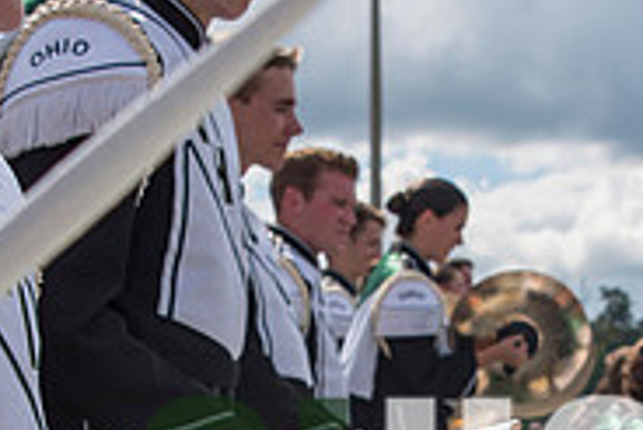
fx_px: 1466
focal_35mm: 82
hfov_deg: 24.7
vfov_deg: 15.8
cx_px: 405
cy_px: 561
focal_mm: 26
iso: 200
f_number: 4.5
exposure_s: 1/2500
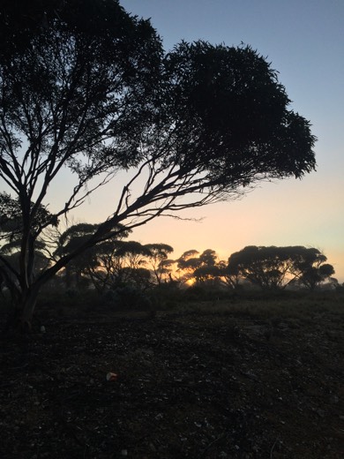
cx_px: 172
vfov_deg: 61.7
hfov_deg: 48.2
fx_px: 384
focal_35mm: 29
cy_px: 230
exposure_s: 1/684
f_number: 2.2
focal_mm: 4.15
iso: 32
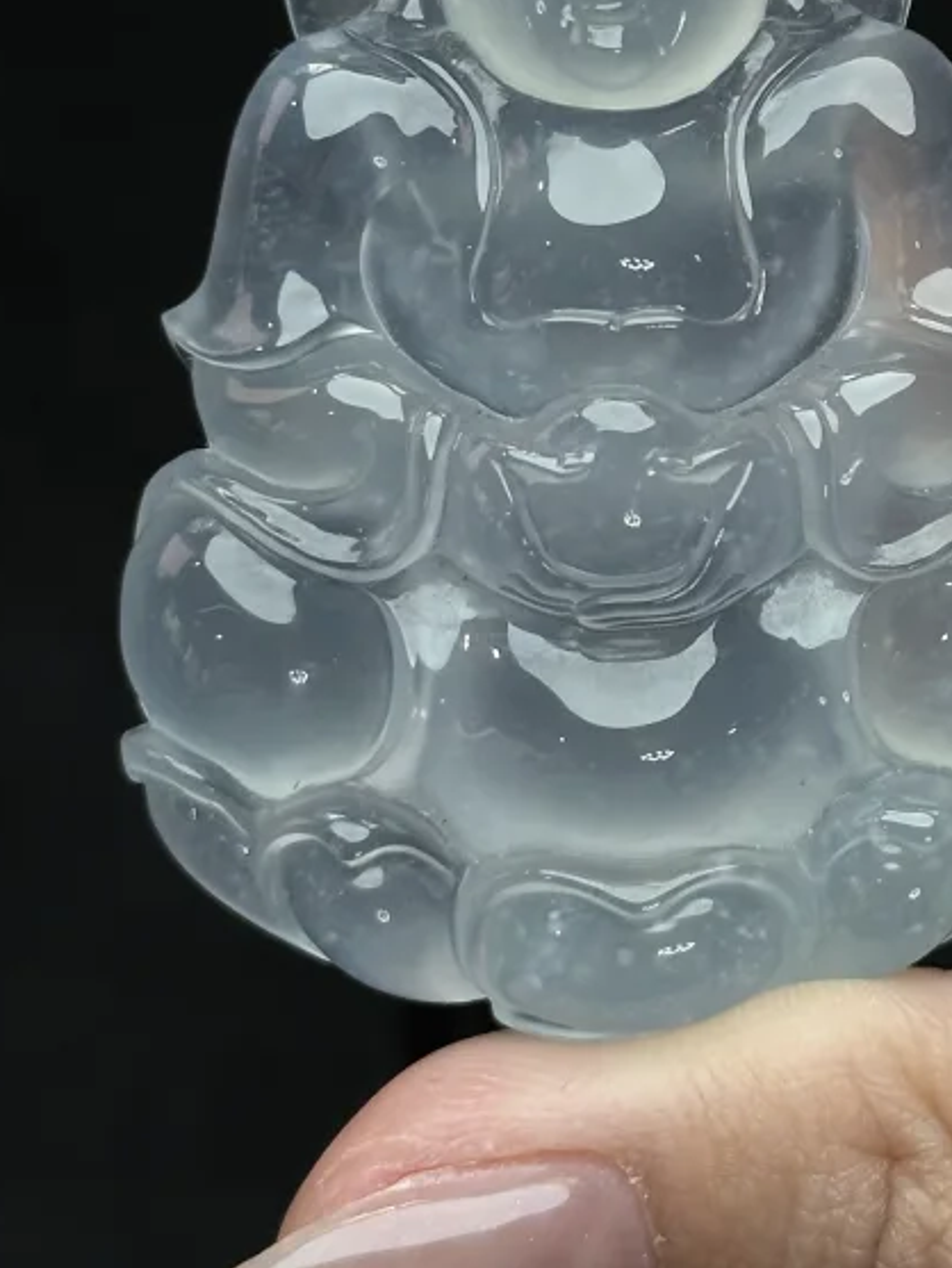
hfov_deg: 11.9
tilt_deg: -47.4
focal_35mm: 124
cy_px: 250
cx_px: 724
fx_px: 4545
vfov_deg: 15.8
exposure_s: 1/265
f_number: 1.78
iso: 64
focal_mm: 6.86
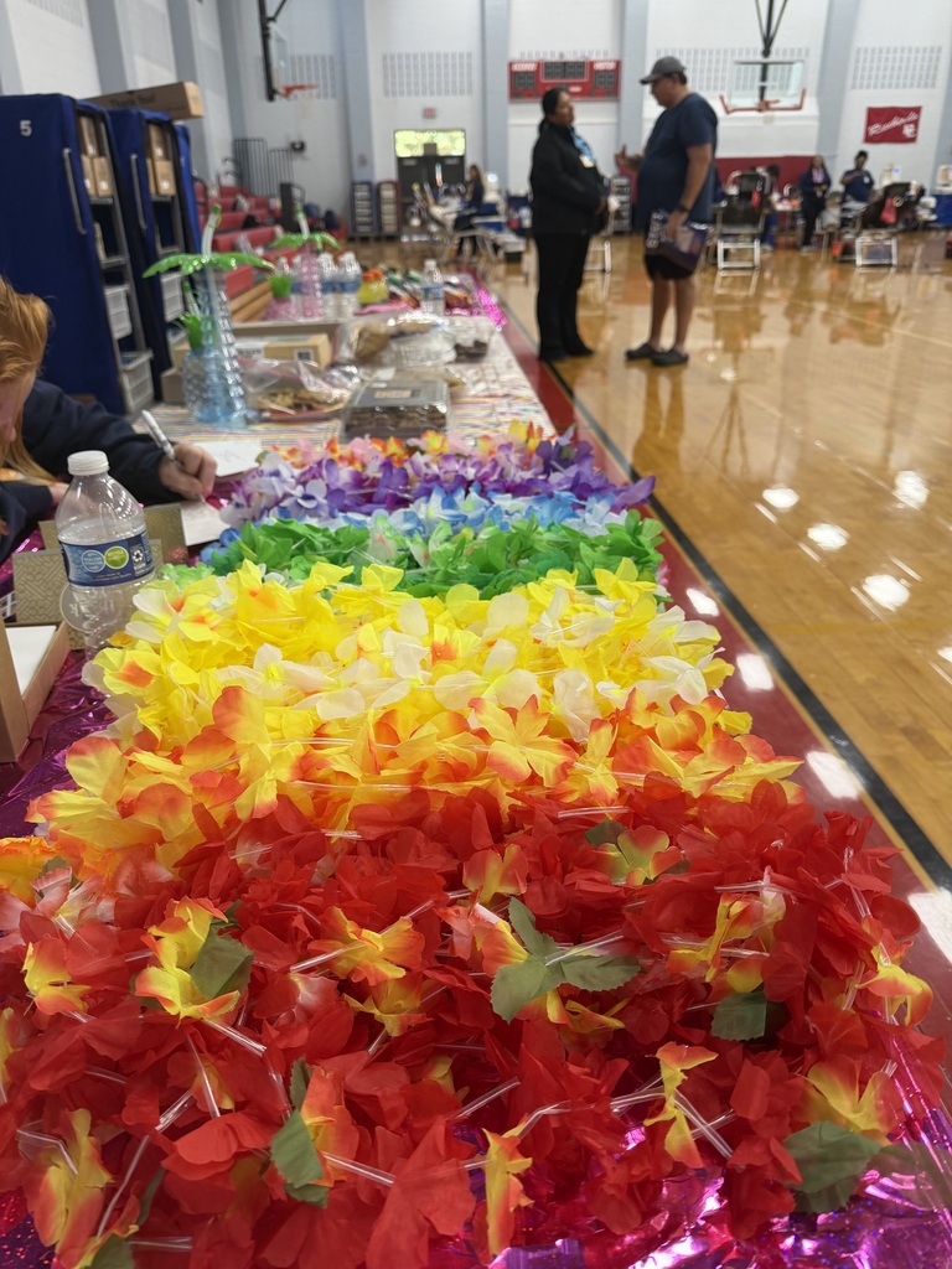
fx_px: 880
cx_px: 476
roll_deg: +1.1
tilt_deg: -26.9
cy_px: 634
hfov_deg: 56.8
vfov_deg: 71.6
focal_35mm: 24
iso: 200
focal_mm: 6.76
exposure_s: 1/120
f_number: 1.78
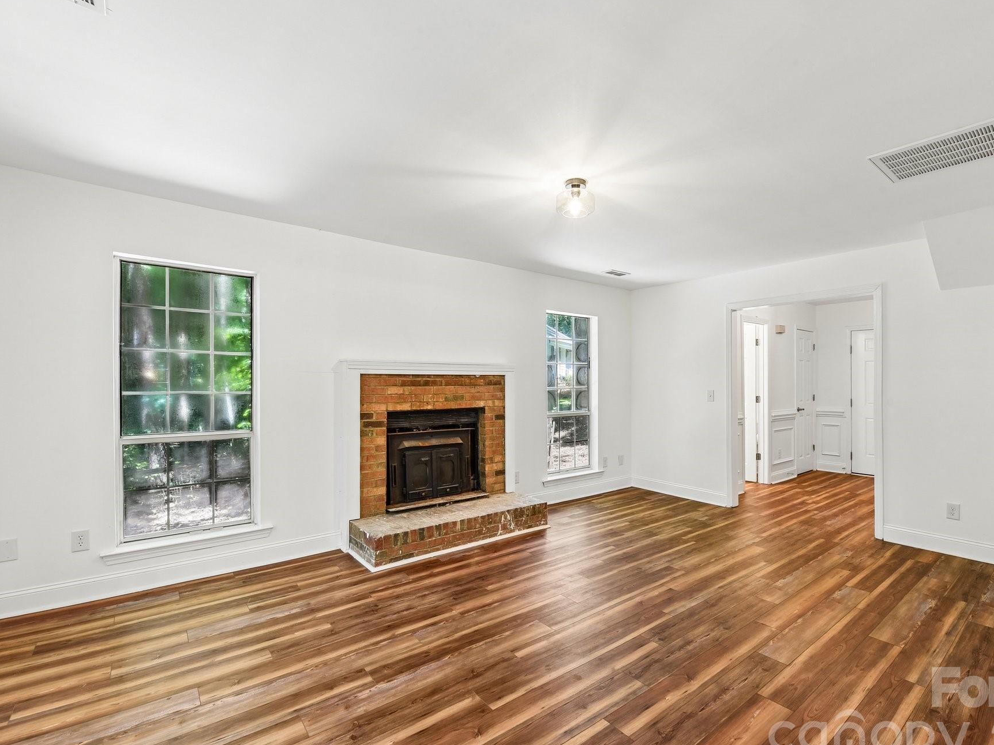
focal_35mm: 16
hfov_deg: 94.4
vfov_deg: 78.1
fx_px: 459
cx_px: 525
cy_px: 387
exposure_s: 1/3.33
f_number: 11
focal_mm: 14
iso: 200
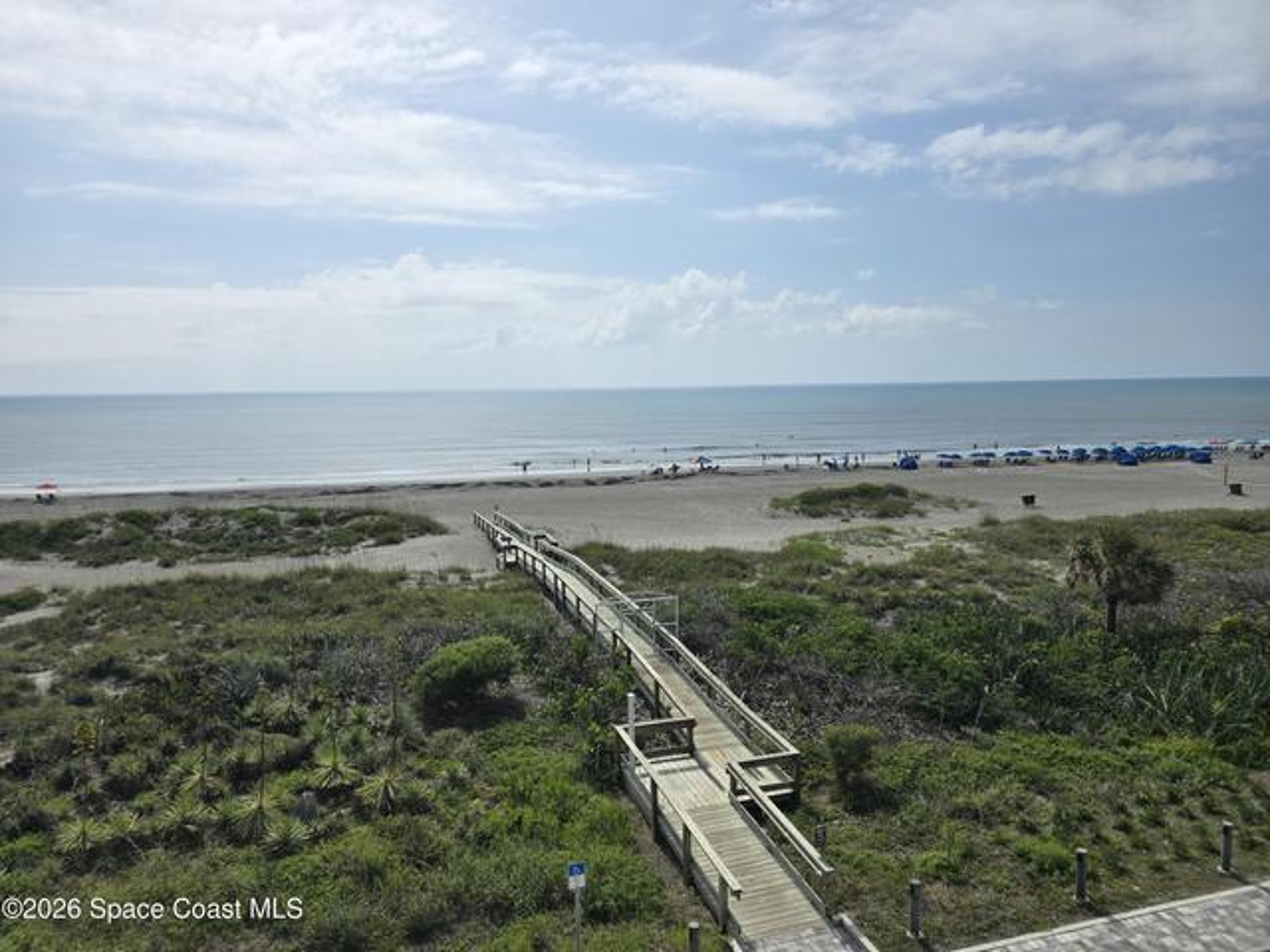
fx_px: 844
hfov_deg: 73.9
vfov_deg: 58.9
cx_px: 635
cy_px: 476
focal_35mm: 23
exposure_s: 1/1824
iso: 12
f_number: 1.7
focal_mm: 6.3
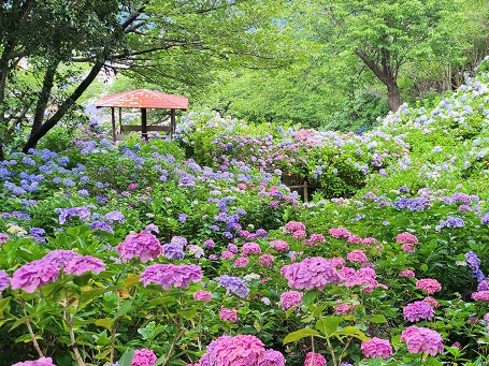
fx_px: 565
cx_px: 281
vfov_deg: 35.9
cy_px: 207
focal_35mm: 40
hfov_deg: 46.7
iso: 40
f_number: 1.8
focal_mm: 5.4
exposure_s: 1/242
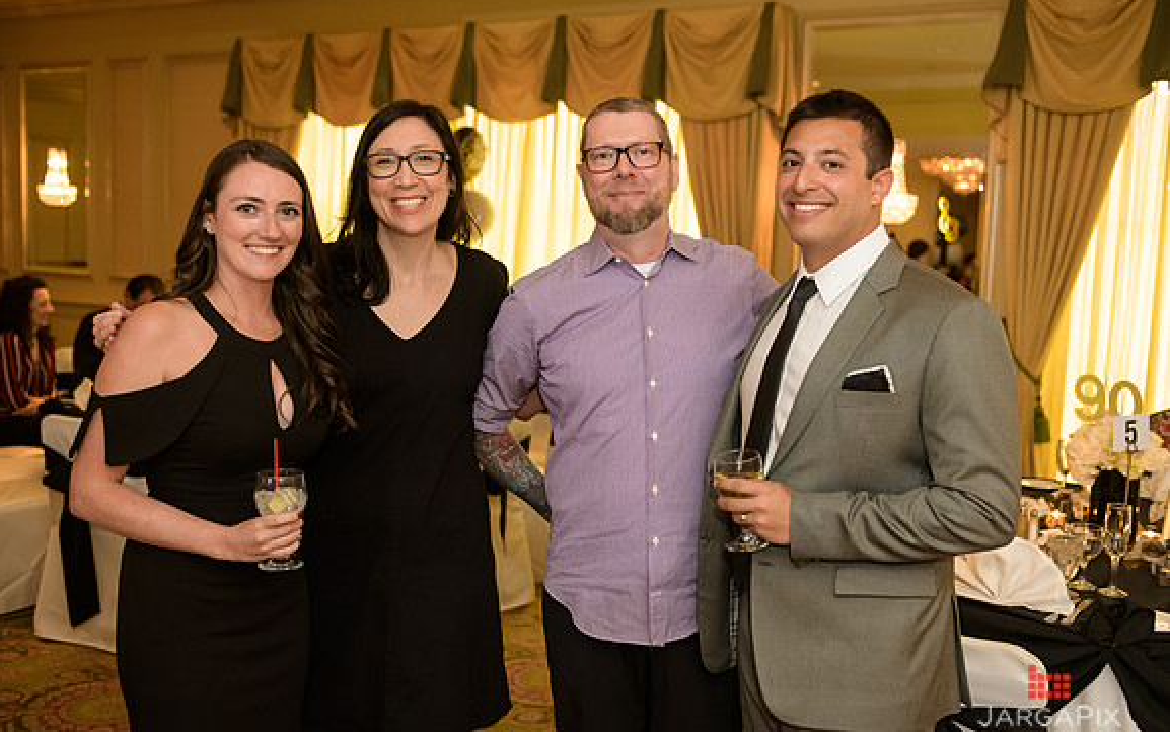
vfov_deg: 31.3
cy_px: 378
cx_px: 584
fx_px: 1308
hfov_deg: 48.2
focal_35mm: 41
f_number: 3.2
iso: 1000
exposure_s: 1/125
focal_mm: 40
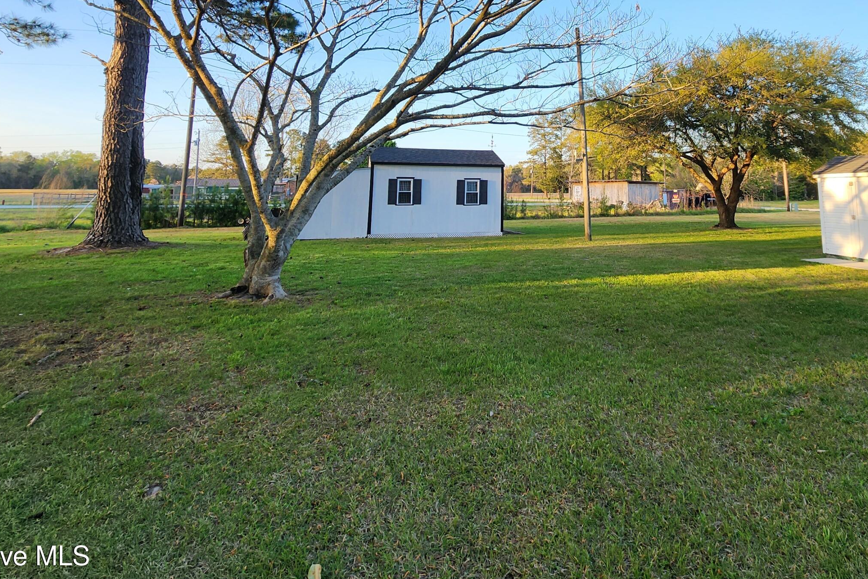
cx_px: 526
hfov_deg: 82.8
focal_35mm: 20
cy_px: 118
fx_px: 482
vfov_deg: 57.5
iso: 50
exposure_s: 1/352
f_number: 2.2
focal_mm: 2.2
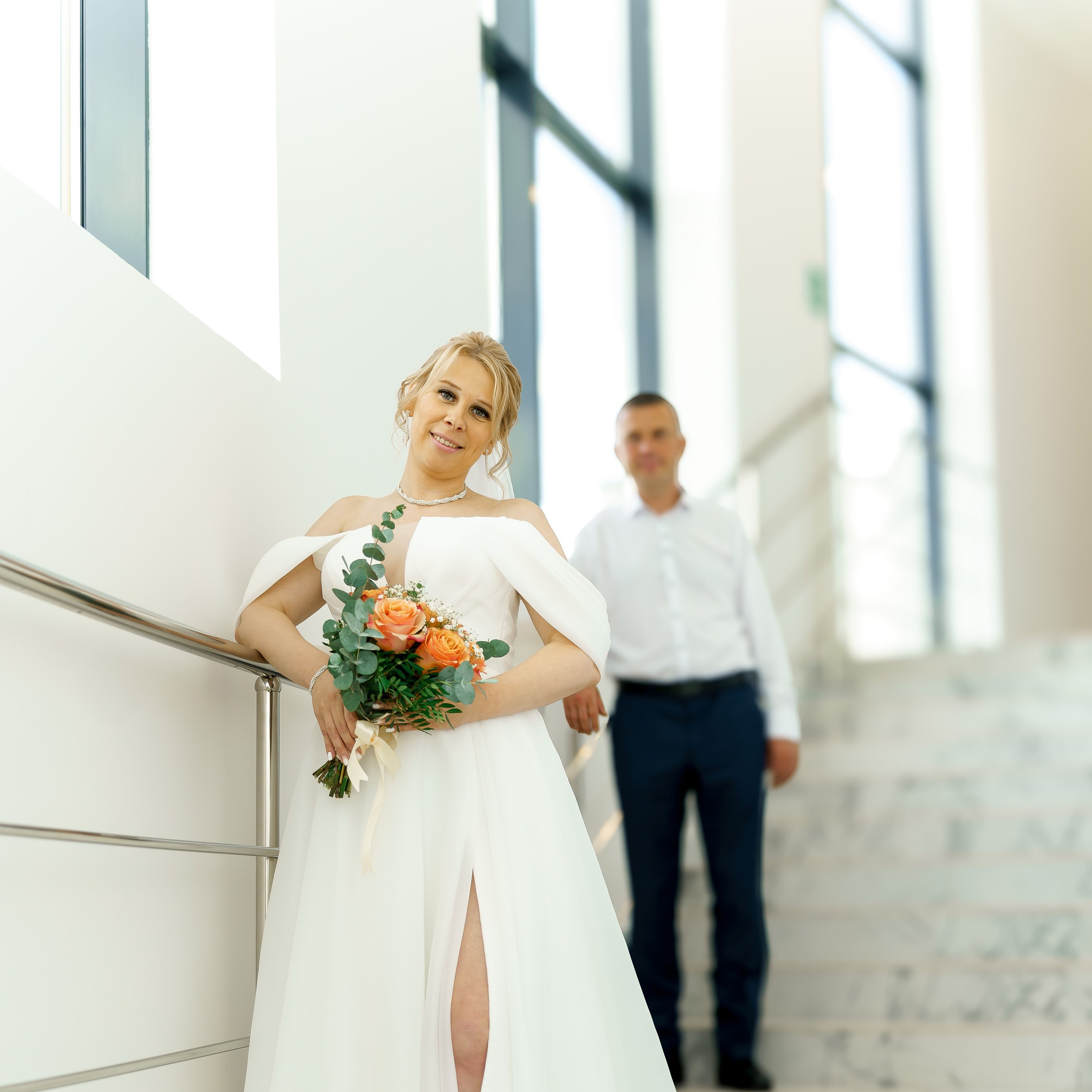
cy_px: 786
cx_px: 551
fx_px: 1749
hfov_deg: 34.7
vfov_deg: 34.1
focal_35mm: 49
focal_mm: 38
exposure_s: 1/250
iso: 125
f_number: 2
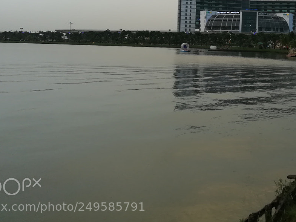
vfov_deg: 26.3
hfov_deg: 34.7
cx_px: 249
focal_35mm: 53
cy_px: 10
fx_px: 453
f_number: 2.2
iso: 100
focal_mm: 3.83
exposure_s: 1/50
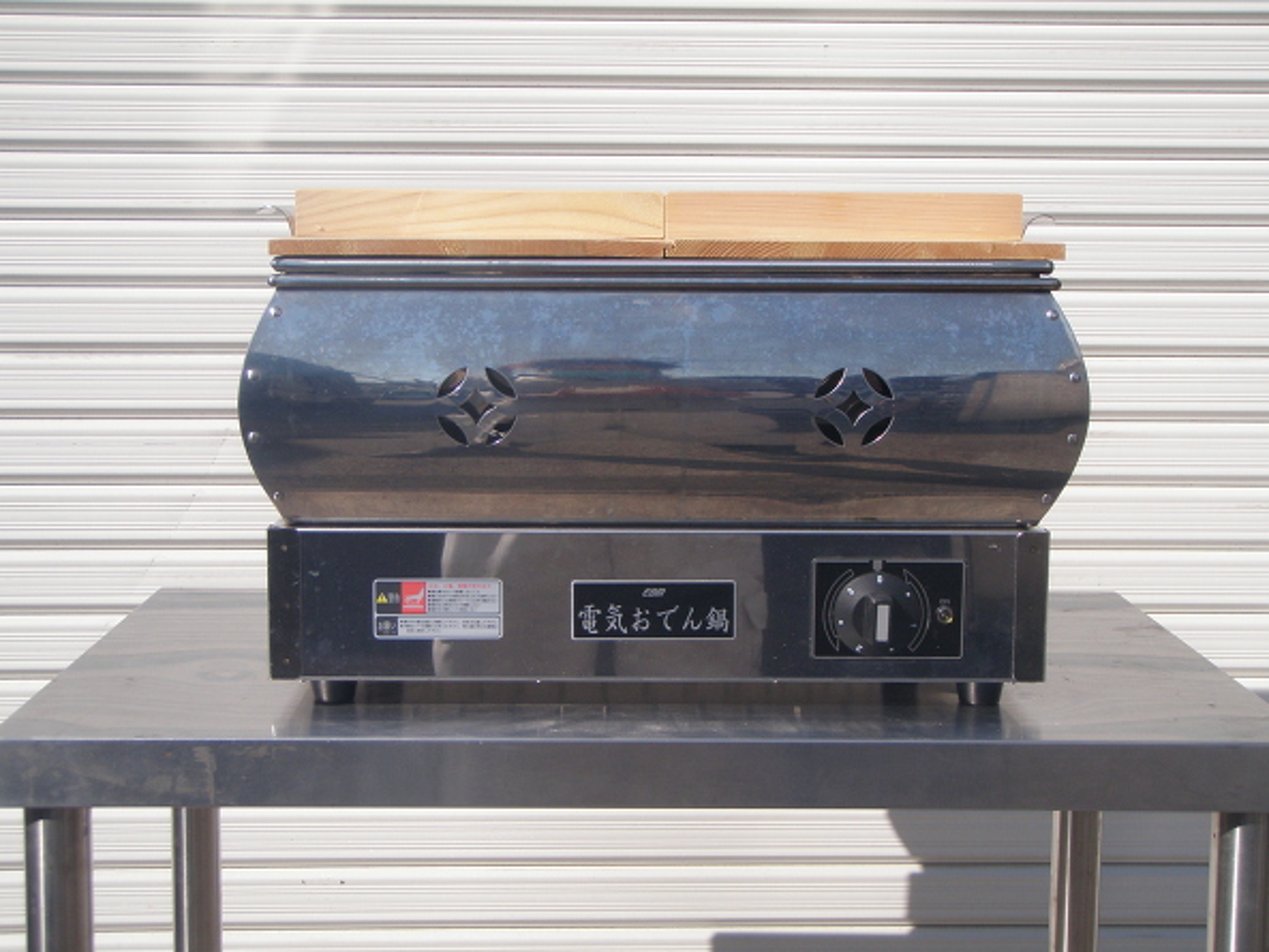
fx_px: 2017
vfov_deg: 26.6
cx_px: 651
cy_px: 488
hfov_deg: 34.9
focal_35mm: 55
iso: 80
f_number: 4
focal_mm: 9.13
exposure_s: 1/800
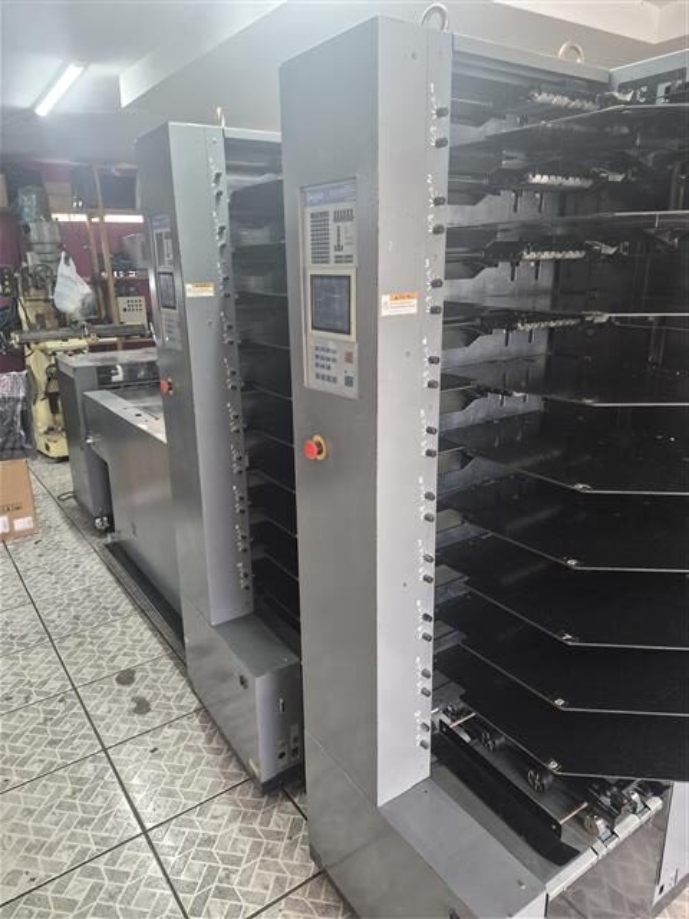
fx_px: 610
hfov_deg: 58.9
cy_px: 460
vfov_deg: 73.9
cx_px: 344
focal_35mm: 23
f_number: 1.8
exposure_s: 1/120
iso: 800
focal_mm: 5.4
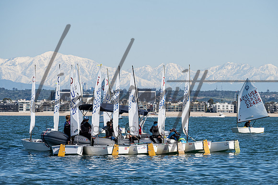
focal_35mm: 274
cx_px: 150
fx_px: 2117
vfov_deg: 5.0
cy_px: 91
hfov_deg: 7.5
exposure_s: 1/1250
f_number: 8
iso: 320
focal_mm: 210
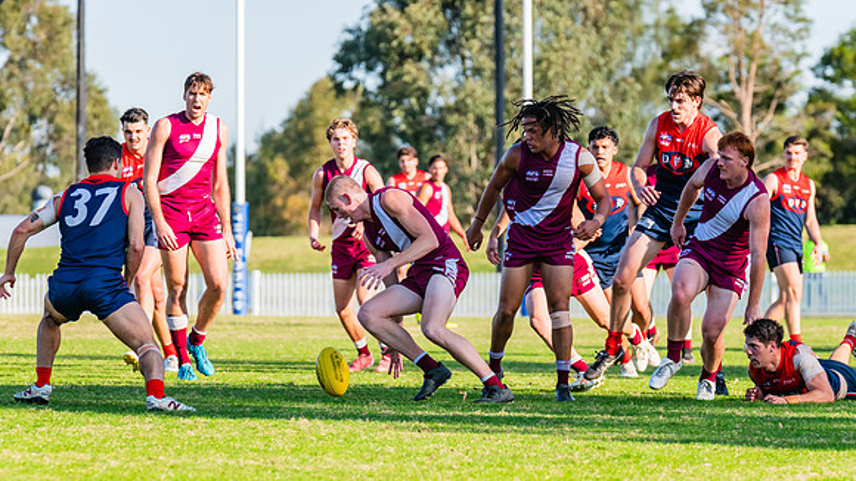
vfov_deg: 4.2
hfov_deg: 7.5
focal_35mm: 288
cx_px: 427
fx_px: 6547
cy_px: 275
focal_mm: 270
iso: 800
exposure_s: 1/1600
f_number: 8
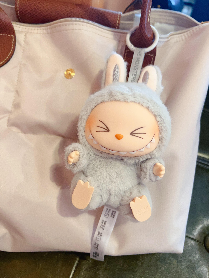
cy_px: 139
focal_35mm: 26
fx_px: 209
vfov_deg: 67.3
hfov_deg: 53.1
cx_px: 104
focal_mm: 5.7
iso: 320
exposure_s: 1/50
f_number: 1.5
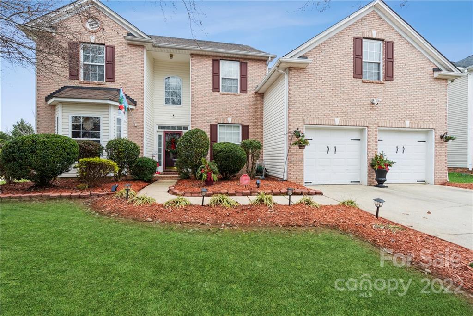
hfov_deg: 104.2
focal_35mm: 14
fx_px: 184
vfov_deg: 81.2
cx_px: 236
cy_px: 158
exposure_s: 1/60
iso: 200
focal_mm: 14
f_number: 8
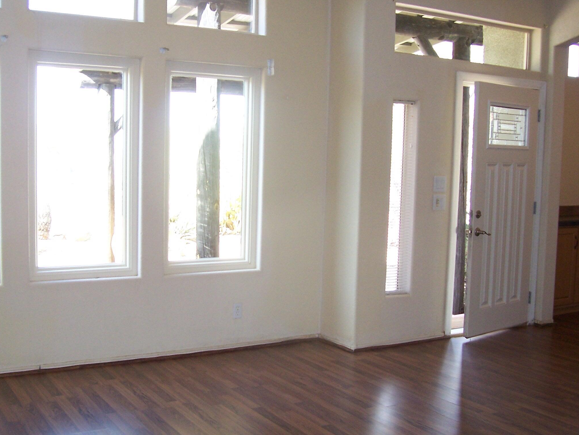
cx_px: 267
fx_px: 719
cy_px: 238
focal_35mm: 43
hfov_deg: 43.8
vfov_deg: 33.6
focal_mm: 5.6
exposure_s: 1/60
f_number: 2.7
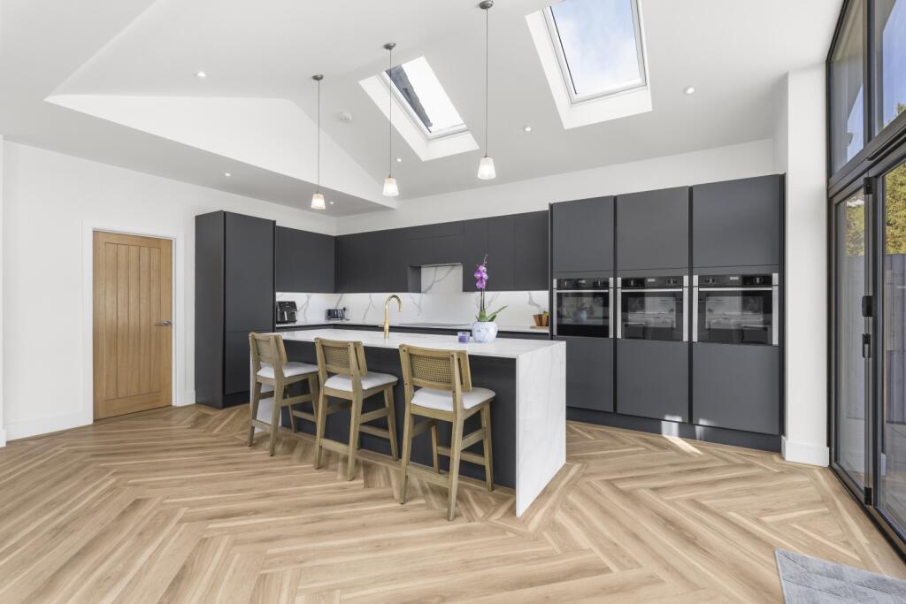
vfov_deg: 73.8
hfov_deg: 96.7
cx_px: 453
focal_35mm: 16
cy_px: 302
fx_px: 403
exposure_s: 1/6
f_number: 7.1
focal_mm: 16
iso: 320
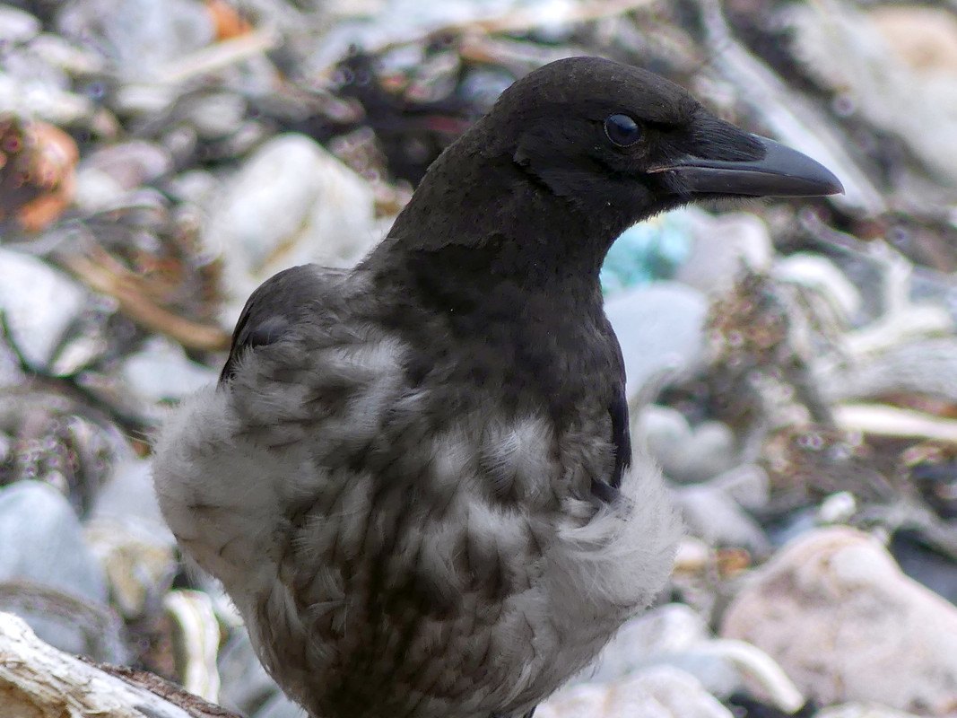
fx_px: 33172
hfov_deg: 1.7
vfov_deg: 1.2
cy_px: 359
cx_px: 478
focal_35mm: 1200
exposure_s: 1/250
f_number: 3.5
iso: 100
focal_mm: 108
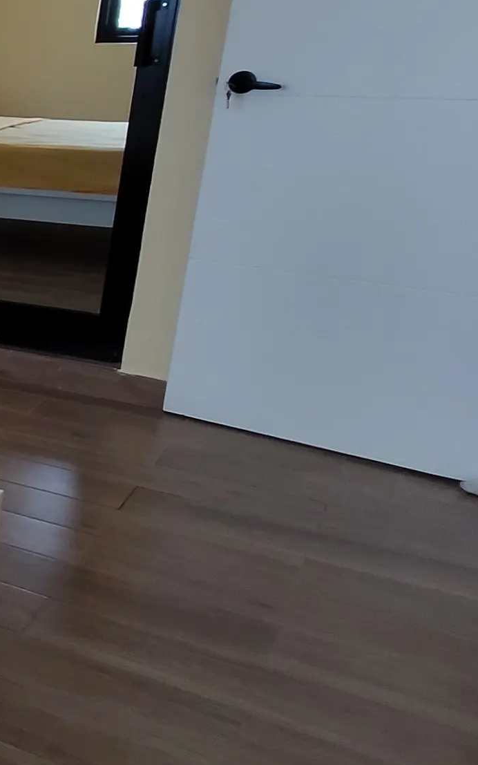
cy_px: 314
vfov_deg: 40.2
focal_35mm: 50
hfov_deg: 15.4
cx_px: -644
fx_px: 1042
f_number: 2.2
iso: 95
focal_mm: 1.67
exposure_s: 1/100
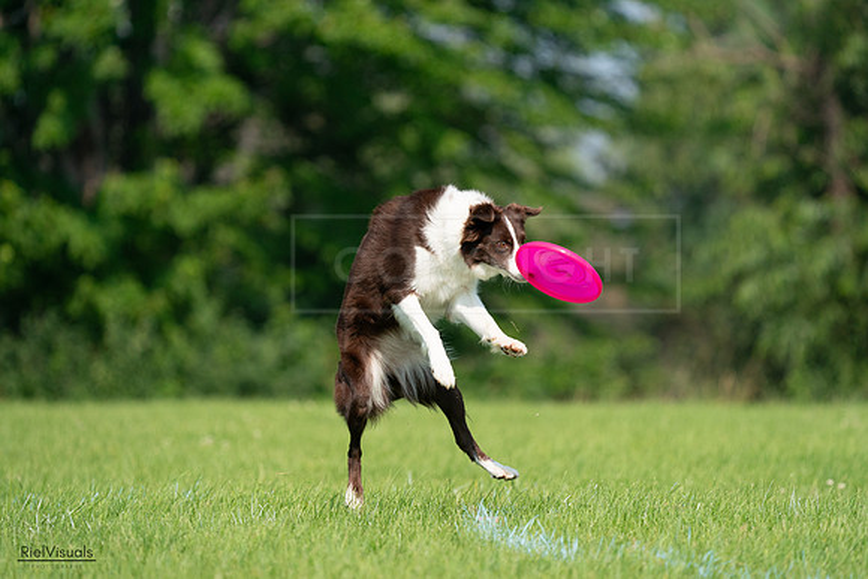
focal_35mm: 400
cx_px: 434
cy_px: 290
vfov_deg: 3.4
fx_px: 9646
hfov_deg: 5.2
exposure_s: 1/4000
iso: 1250
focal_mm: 400
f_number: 6.3
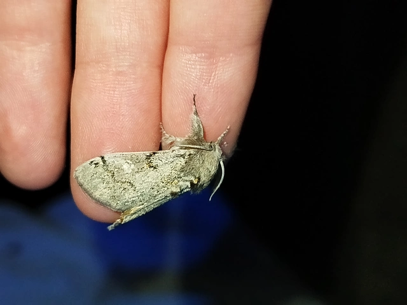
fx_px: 811
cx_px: 204
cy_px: 152
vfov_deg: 21.3
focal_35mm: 69
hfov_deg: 28.2
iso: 200
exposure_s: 1/33
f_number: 1.7
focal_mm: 5.31
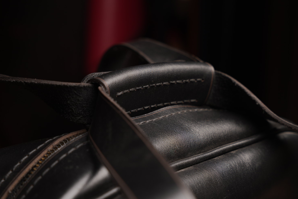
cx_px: 163
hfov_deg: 26.3
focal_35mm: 77
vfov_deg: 17.7
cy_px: 105
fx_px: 638
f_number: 6.3
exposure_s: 1/50
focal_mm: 70
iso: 100
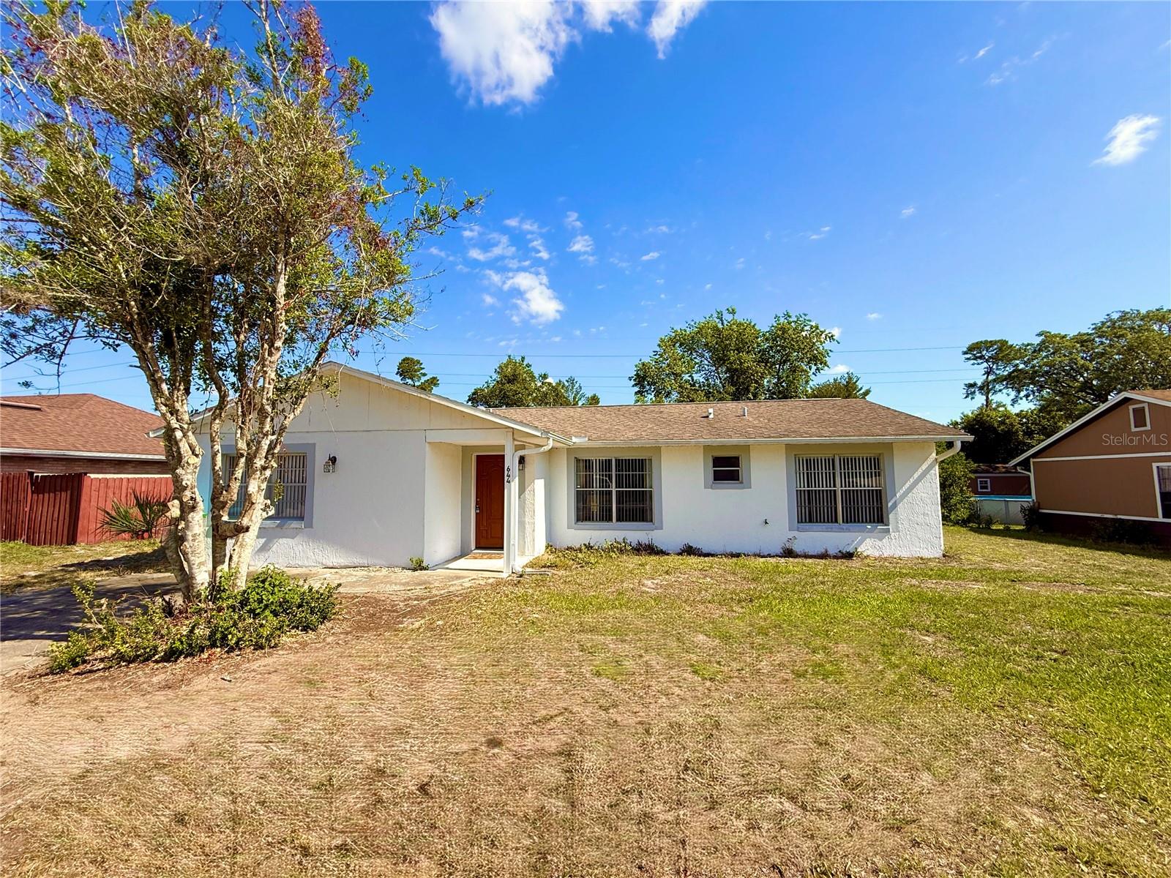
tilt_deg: +5.6
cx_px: 586
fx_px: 474
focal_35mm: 14
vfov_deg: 85.7
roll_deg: -1.3
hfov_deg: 102.1
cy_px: 439
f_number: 2.2
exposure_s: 1/1698
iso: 50
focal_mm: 2.22
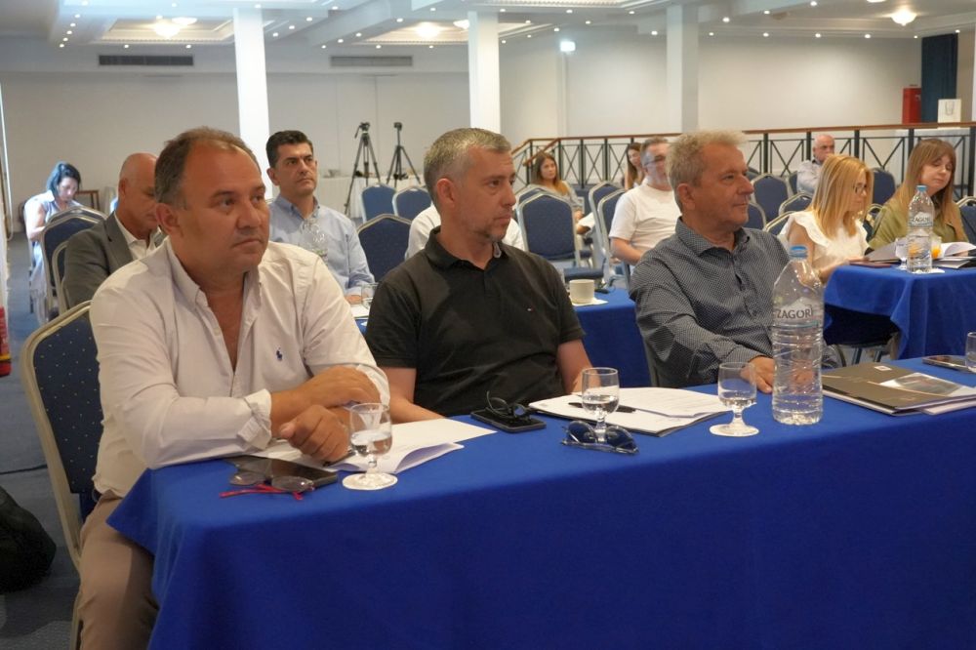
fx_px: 1057
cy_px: 325
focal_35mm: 39
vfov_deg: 34.2
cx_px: 488
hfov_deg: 49.6
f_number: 4
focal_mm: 26
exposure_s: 1/160
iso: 8000
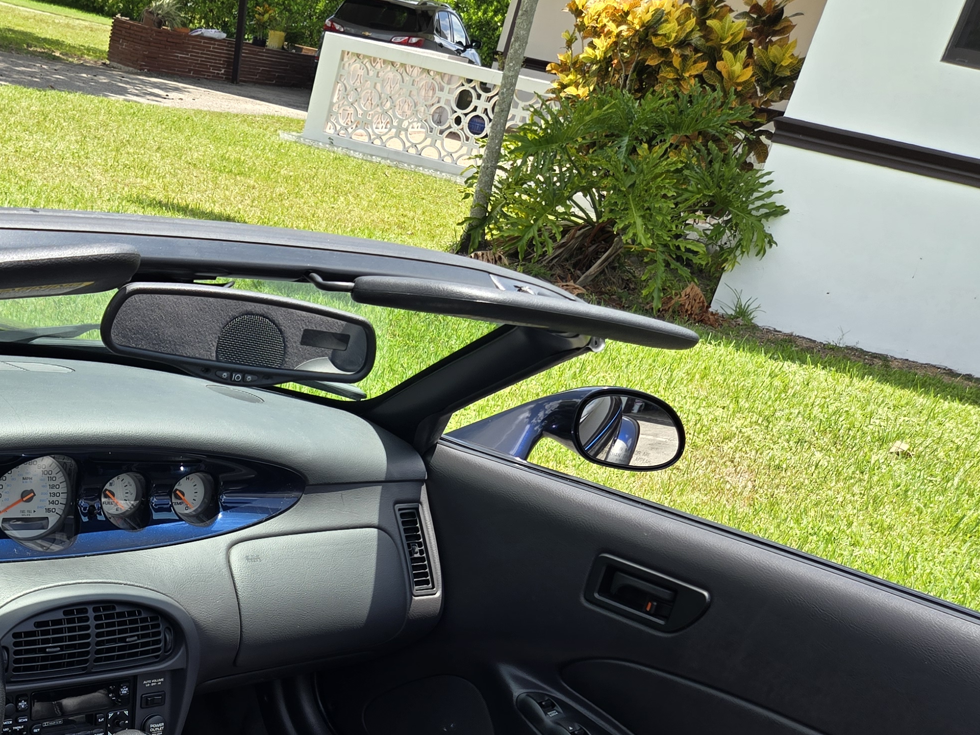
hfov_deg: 38.5
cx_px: 159
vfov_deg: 29.1
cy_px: 717
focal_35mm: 47
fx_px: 1331
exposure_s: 1/645
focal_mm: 5.4
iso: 25
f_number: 1.8
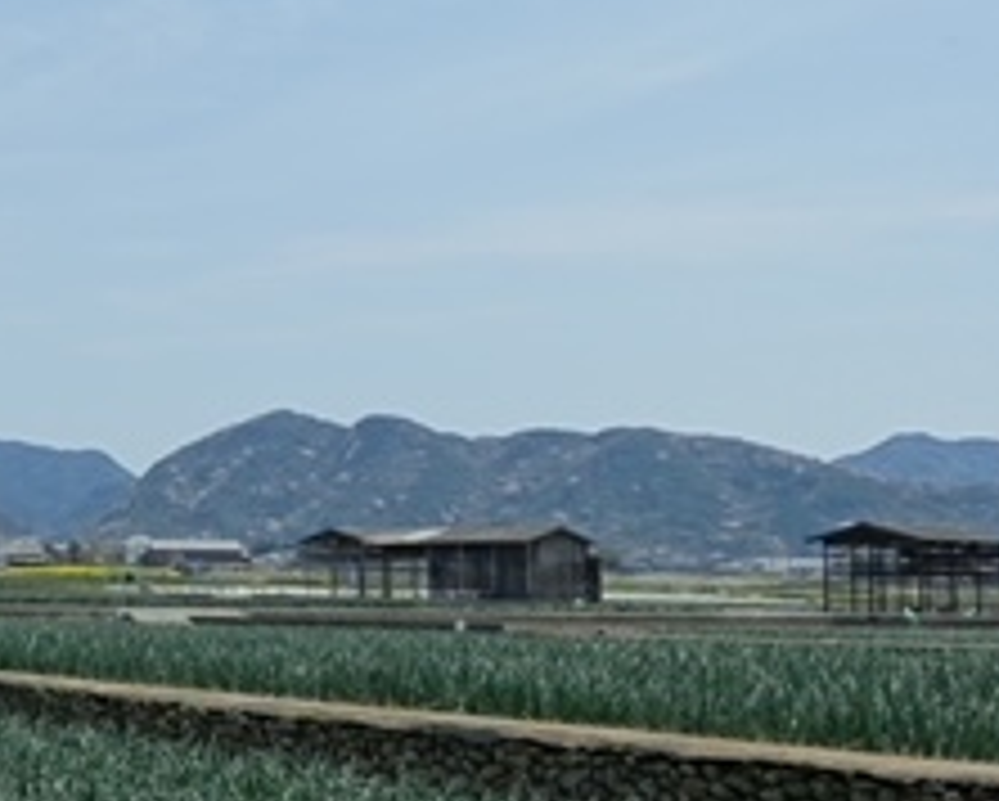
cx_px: -374
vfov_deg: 23.5
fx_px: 1924
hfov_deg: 24.5
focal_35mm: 65
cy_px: 423
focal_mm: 8.8
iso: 125
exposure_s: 1/160
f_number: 4
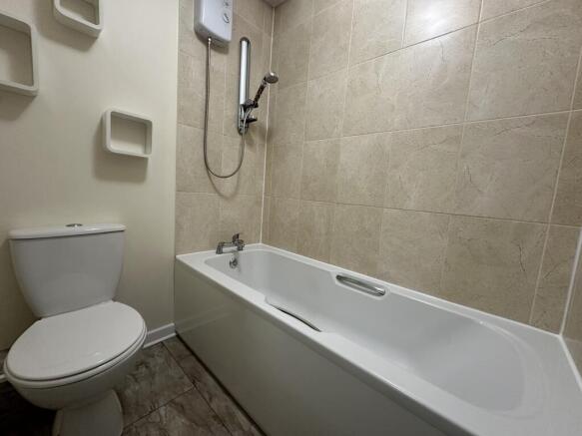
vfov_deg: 85.7
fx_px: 235
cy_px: 218
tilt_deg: -6.5
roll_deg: -4.1
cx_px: 291
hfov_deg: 102.1
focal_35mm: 14
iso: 160
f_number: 2.2
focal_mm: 2.22
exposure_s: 1/50
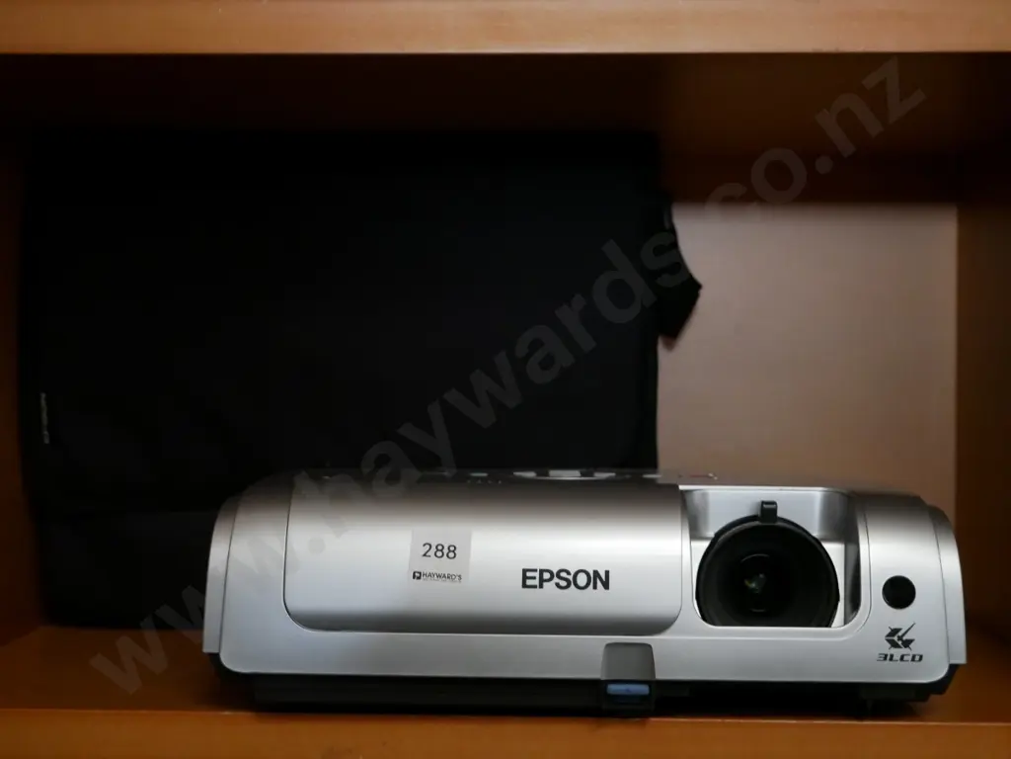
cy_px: 380
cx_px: 506
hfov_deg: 34.3
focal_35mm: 56
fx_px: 1636
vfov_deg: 26.1
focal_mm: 28
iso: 2500
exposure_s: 1/60
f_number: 4.7
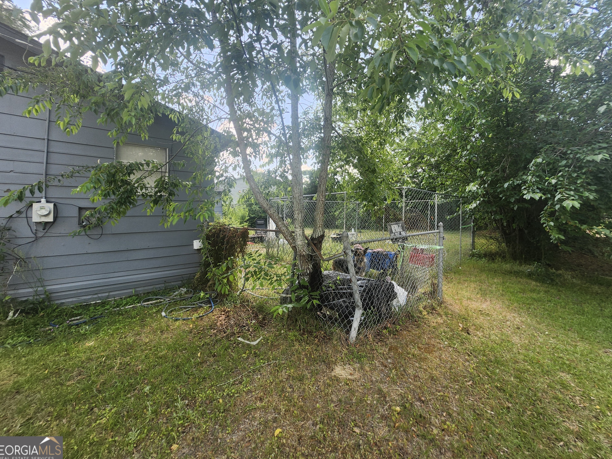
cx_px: 318
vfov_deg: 85.5
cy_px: 214
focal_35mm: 14
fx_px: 247
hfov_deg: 102.0
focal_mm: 1.74
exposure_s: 1/200
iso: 40
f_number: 2.2
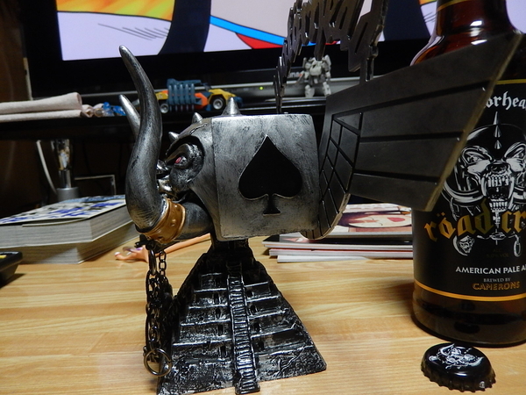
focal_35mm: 25
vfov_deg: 54.9
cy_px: 198
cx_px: 263
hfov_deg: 69.4
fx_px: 380
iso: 400
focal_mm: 4.5
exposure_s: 1/25
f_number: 3.4
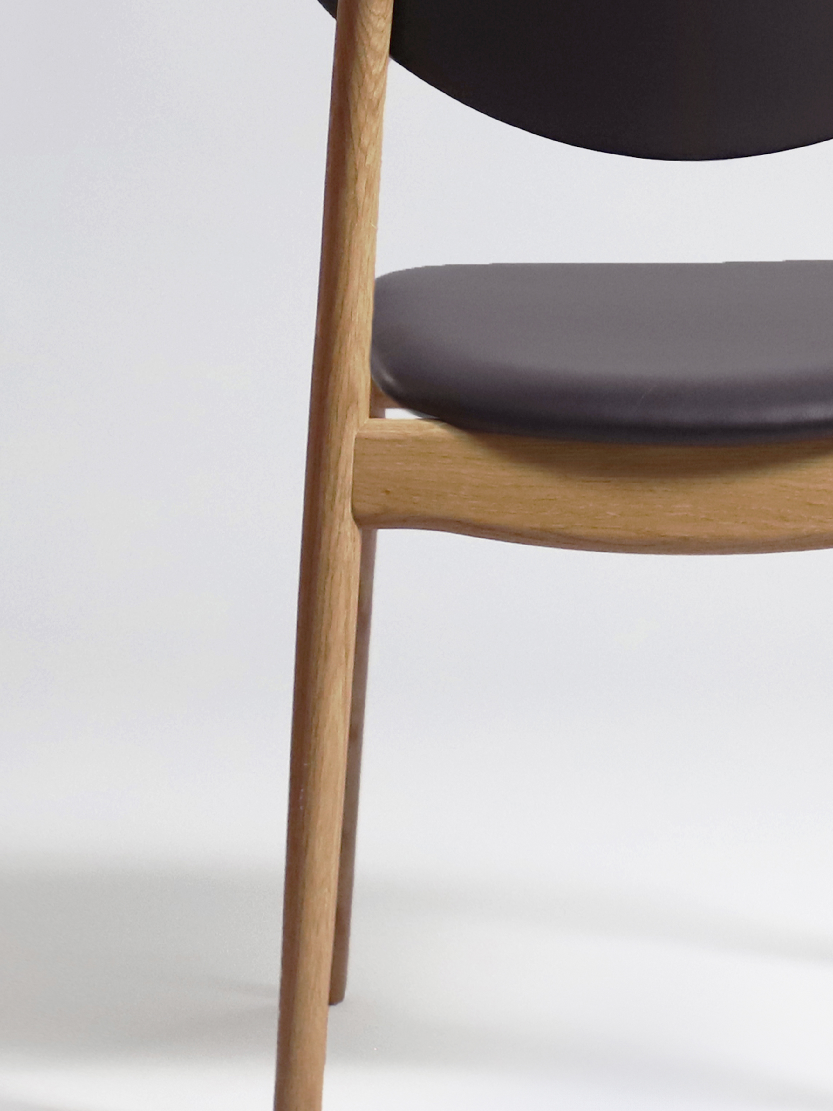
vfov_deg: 14.9
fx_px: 4203
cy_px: 131
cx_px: 706
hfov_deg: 11.3
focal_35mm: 131
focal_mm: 80
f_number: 9.5
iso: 50
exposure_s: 1/250
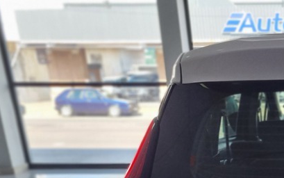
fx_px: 534
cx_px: 349
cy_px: 256
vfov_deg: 17.3
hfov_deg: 26.2
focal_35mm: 69
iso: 50
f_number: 1.8
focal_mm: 5.4
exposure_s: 1/120
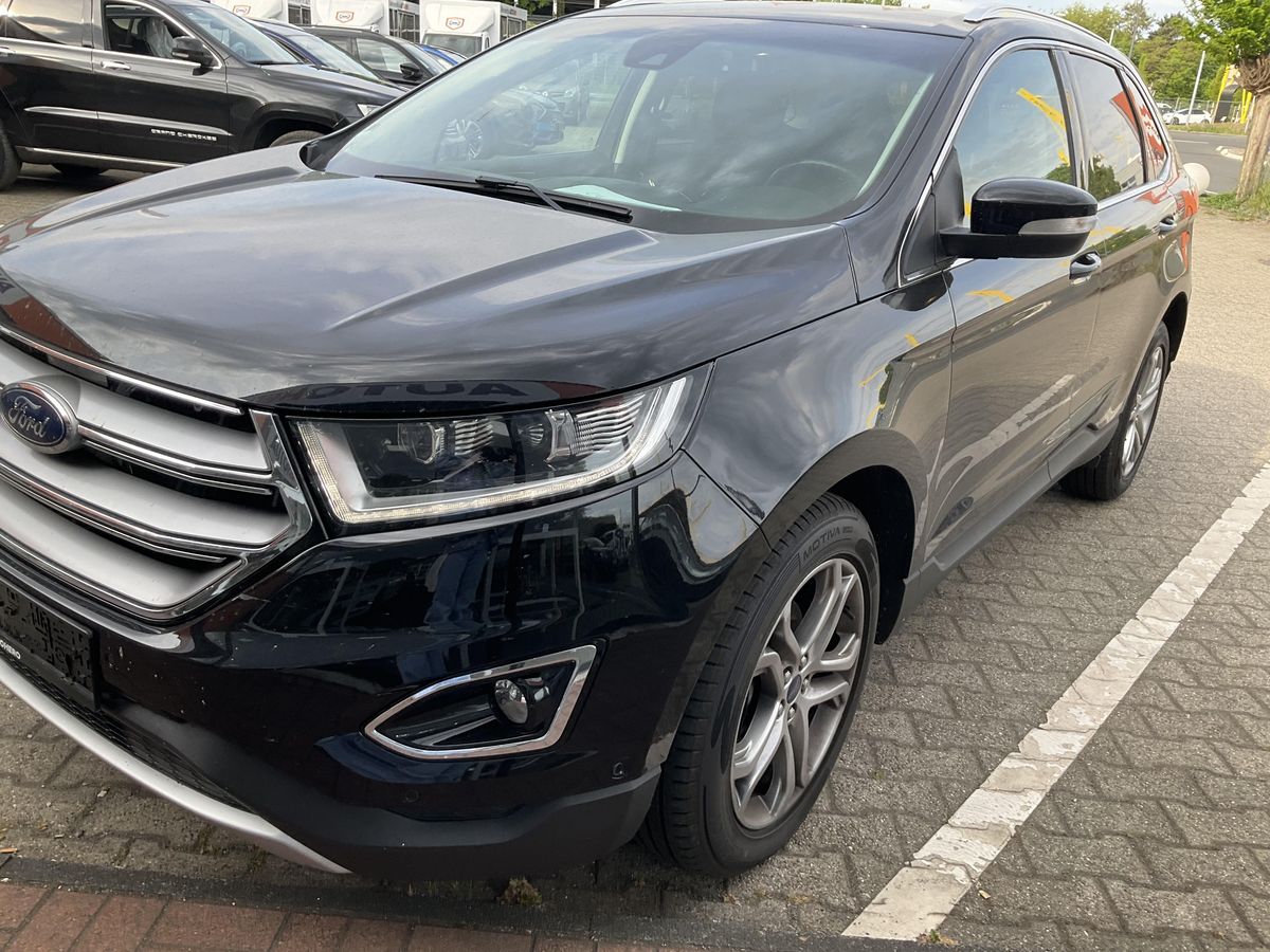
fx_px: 1064
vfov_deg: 48.2
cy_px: 476
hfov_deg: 61.7
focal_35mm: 29
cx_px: 635
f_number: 1.8
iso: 20
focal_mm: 3
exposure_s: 1/232
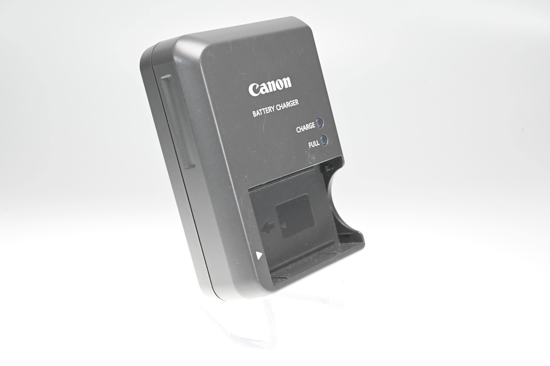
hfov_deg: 39.6
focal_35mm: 50
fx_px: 764
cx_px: 275
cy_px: 183
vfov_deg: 27.0
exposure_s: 1/200
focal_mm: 50
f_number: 20
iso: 5000
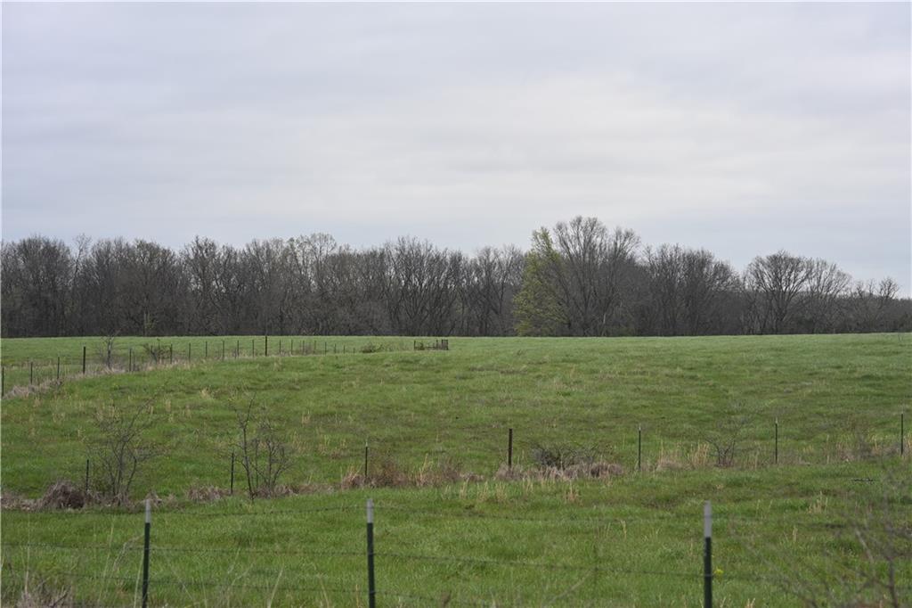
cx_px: 456
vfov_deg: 16.3
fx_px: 2127
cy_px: 304
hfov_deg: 24.2
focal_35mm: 84
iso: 200
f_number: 5
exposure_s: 1/250
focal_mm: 84
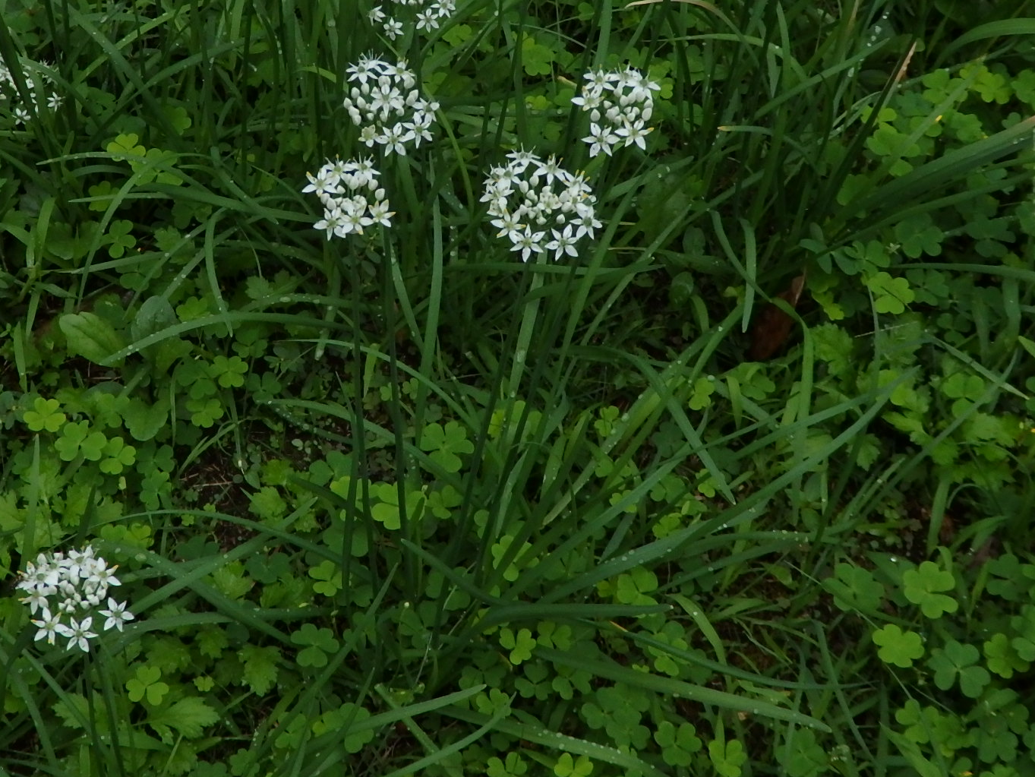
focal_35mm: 69
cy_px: 261
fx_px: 2064
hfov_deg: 28.0
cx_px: 383
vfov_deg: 21.2
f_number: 11.2
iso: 400
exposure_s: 1/160
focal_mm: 8.9
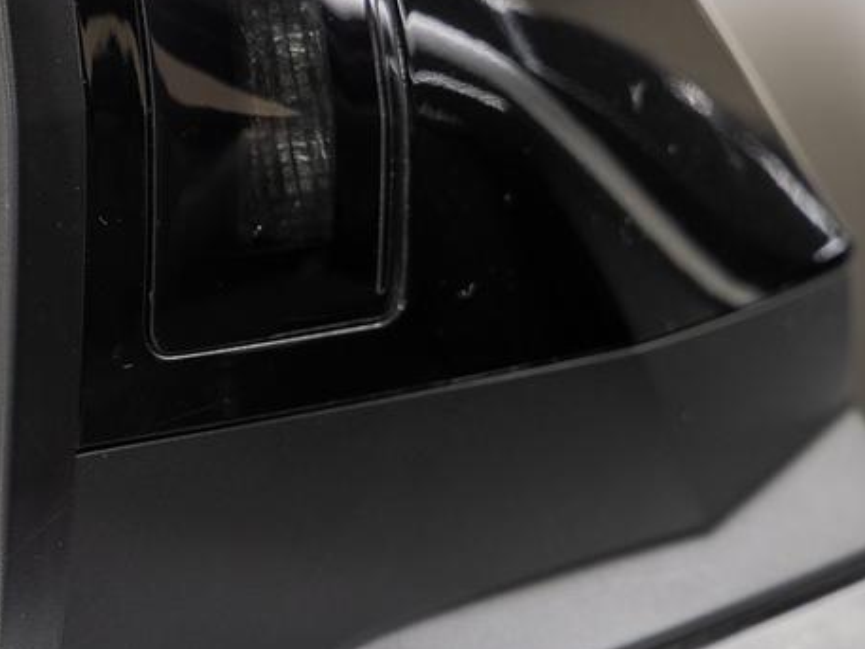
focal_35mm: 142
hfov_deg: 13.4
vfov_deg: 10.4
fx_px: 3549
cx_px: -223
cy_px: 250
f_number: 5.6
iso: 100
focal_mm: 46.9
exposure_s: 1/2.5
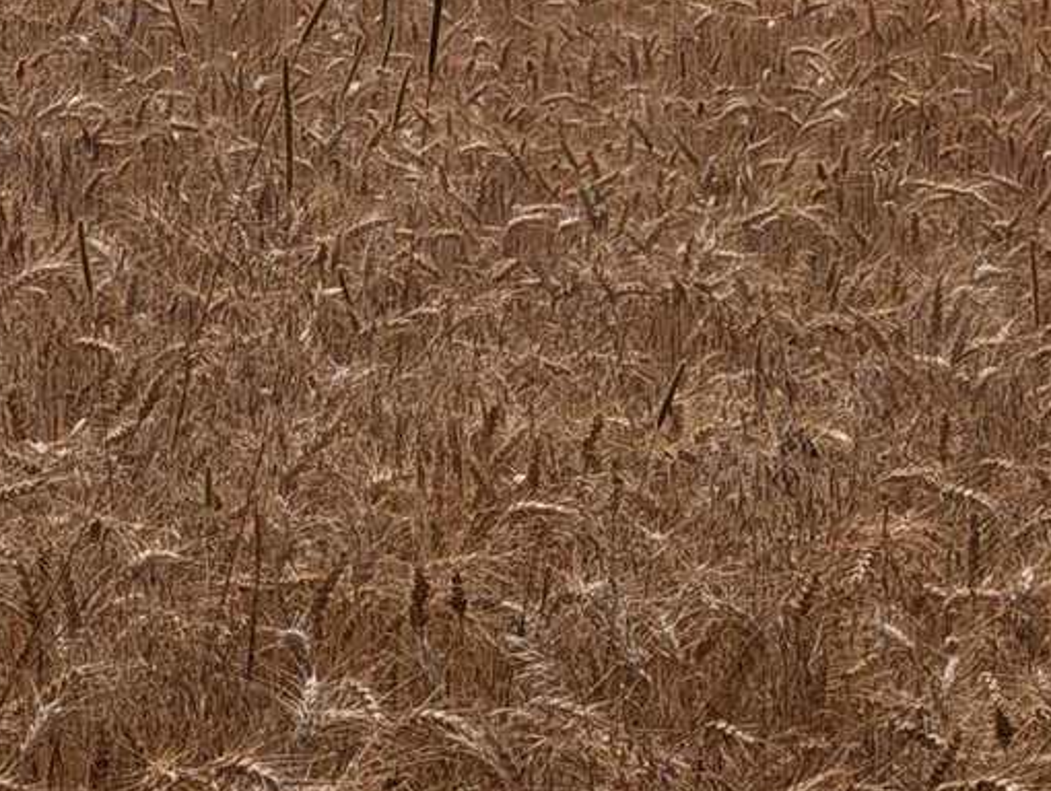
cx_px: 21
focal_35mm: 144
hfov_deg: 13.5
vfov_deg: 9.9
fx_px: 4378
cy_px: -538
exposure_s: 1/2445
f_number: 1.68
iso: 24
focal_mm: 6.9
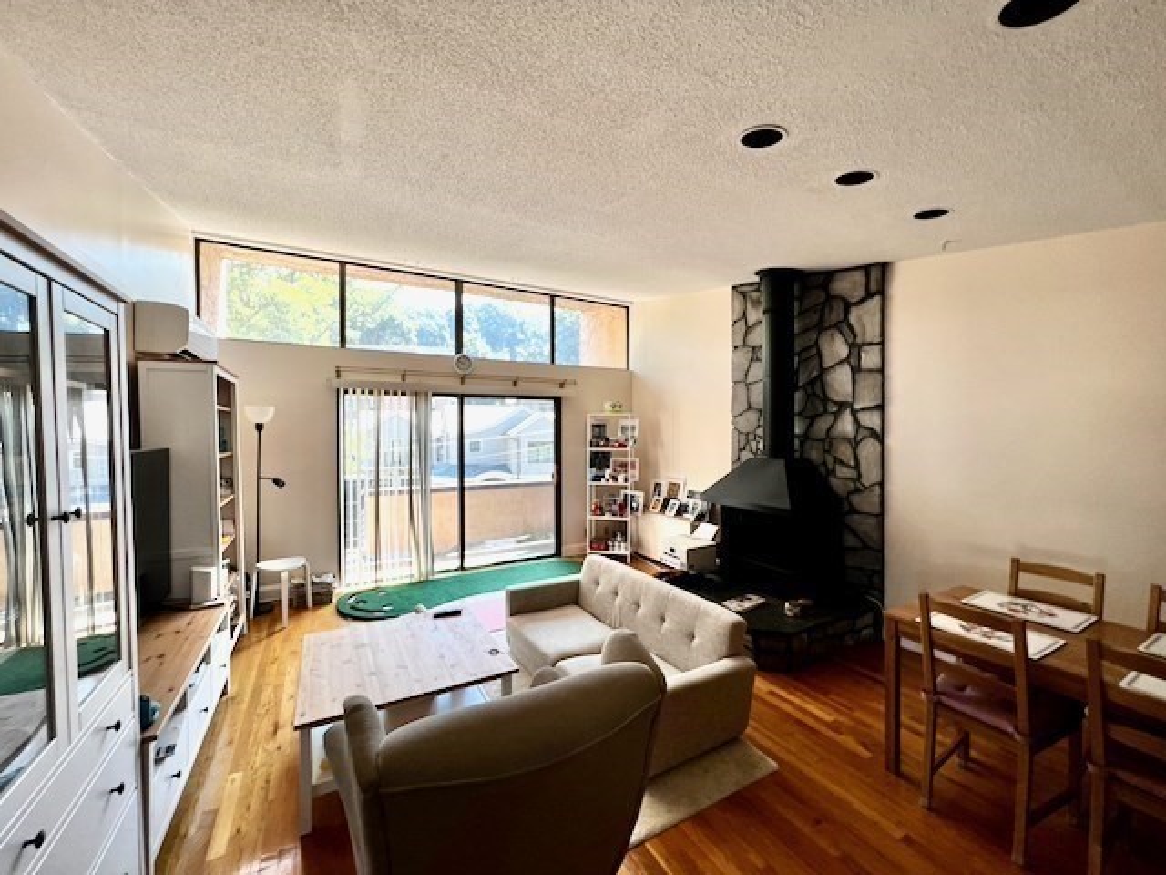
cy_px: 438
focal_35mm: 13
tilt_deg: -0.1
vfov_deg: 89.9
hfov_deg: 106.2
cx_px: 583
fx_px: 438
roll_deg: -0.1
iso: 40
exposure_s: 1/99
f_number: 1.8
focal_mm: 1.57
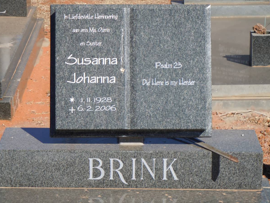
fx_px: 1045
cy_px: 102
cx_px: 134
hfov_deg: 14.7
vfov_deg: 11.1
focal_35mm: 134
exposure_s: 1/250
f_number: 9.2
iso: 200
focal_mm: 24
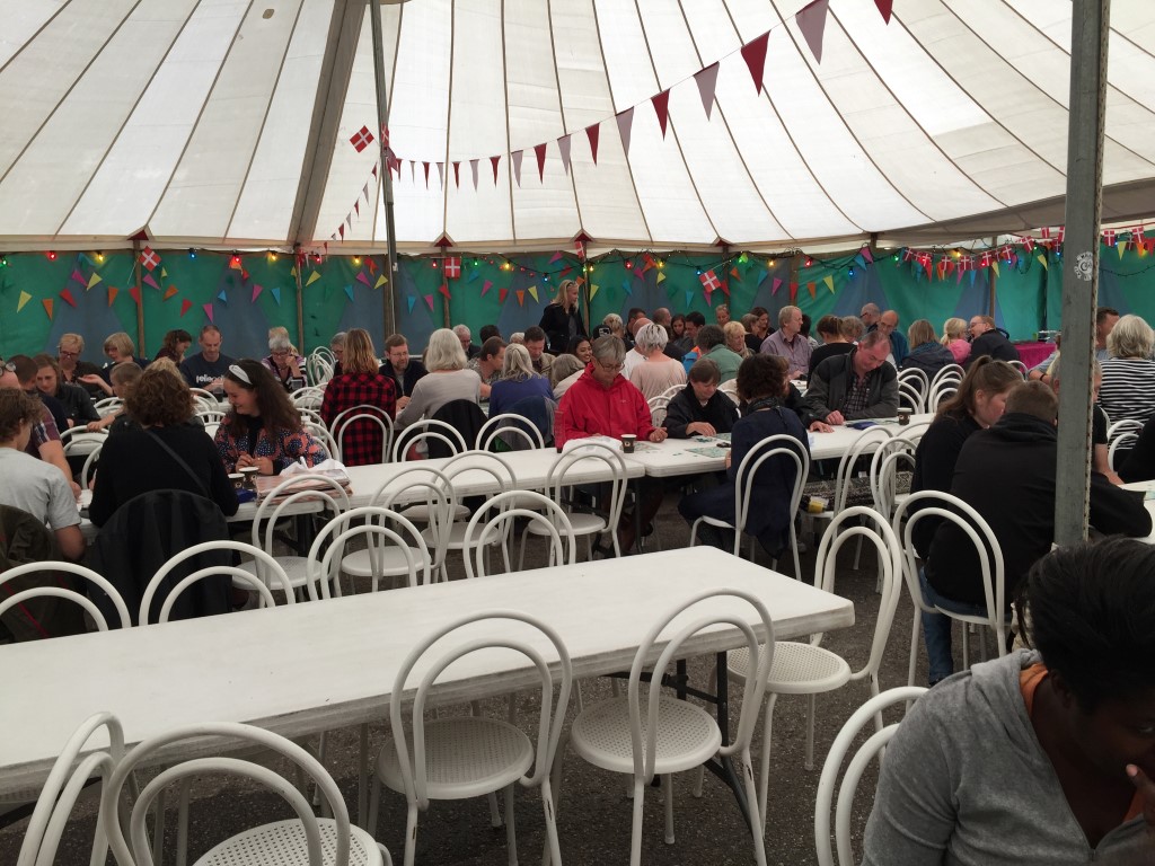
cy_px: 433
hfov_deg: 61.7
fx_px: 968
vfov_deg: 48.2
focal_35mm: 29
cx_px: 578
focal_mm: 4.15
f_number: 2.2
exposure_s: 1/148
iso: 32
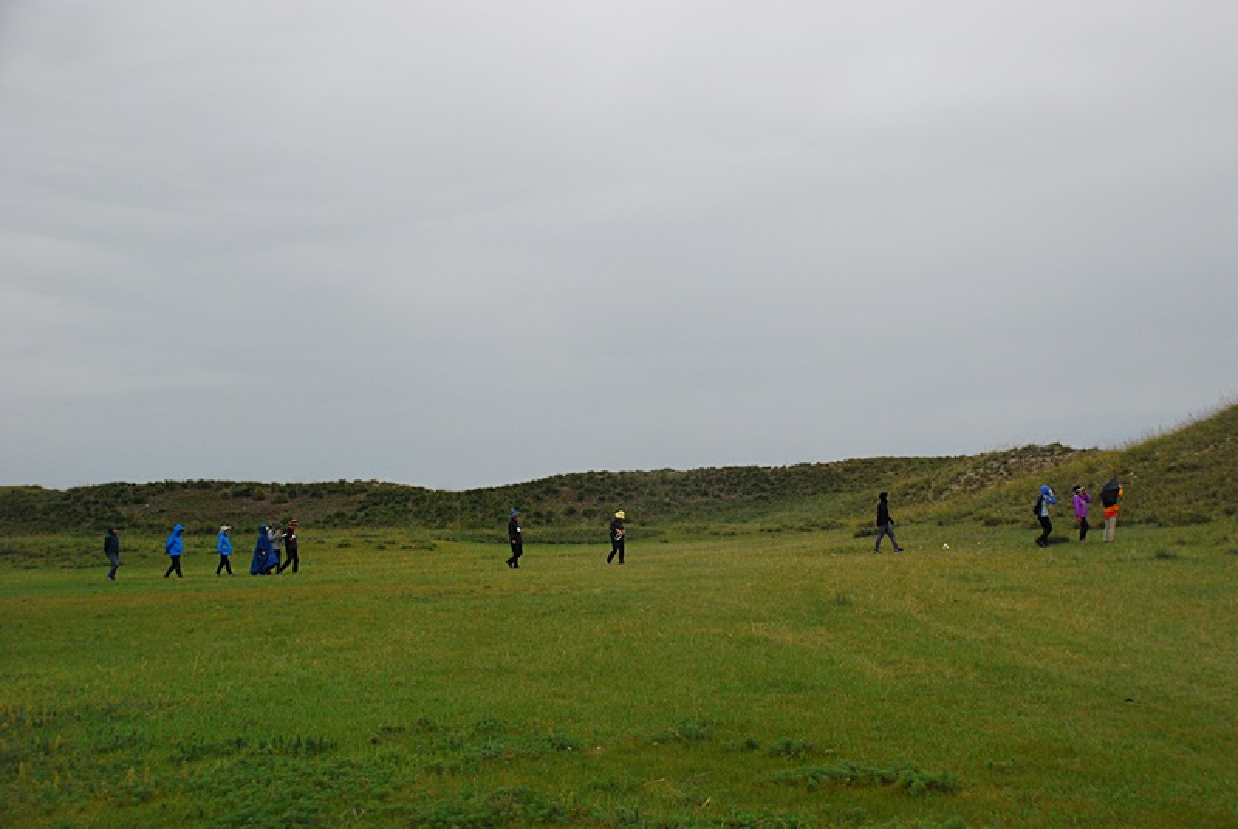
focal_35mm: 52
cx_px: 619
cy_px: 414
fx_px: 1808
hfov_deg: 37.8
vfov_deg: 25.8
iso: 400
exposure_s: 1/1250
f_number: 6.3
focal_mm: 35
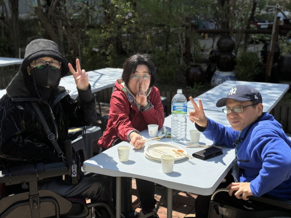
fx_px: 404
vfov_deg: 30.3
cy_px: 109
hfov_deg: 39.7
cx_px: 146
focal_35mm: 48
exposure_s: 1/7937
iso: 80
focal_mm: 6.76
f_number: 1.78
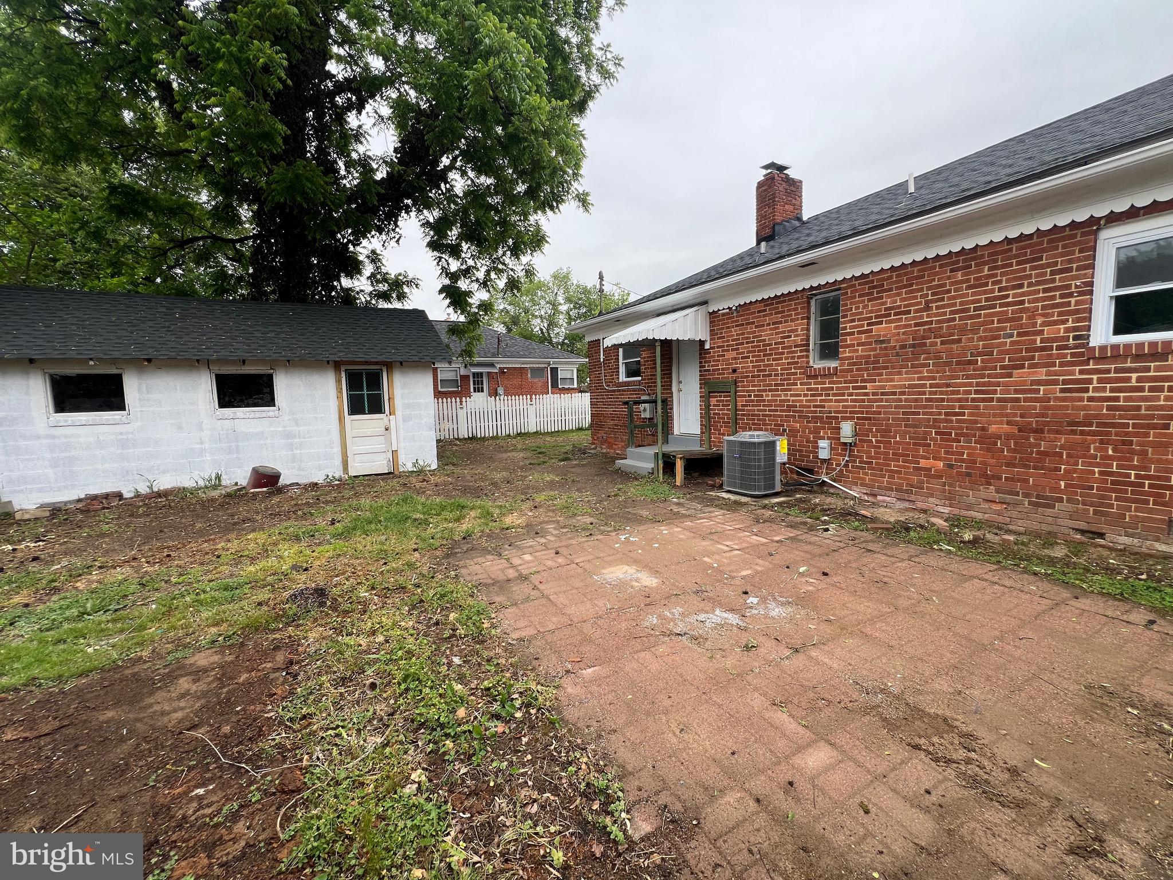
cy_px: 440
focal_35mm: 13
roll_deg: +2.0
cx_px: 586
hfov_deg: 106.2
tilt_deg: -6.6
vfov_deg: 89.9
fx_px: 441
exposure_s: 1/494
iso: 32
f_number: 1.8
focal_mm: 1.57
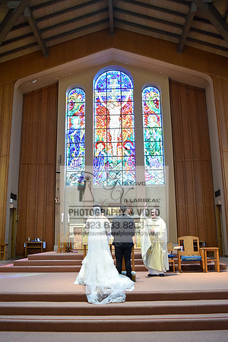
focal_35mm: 33
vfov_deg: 57.2
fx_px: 313
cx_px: 114
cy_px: 171
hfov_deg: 40.0
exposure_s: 1/60
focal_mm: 22
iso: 2000
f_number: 5
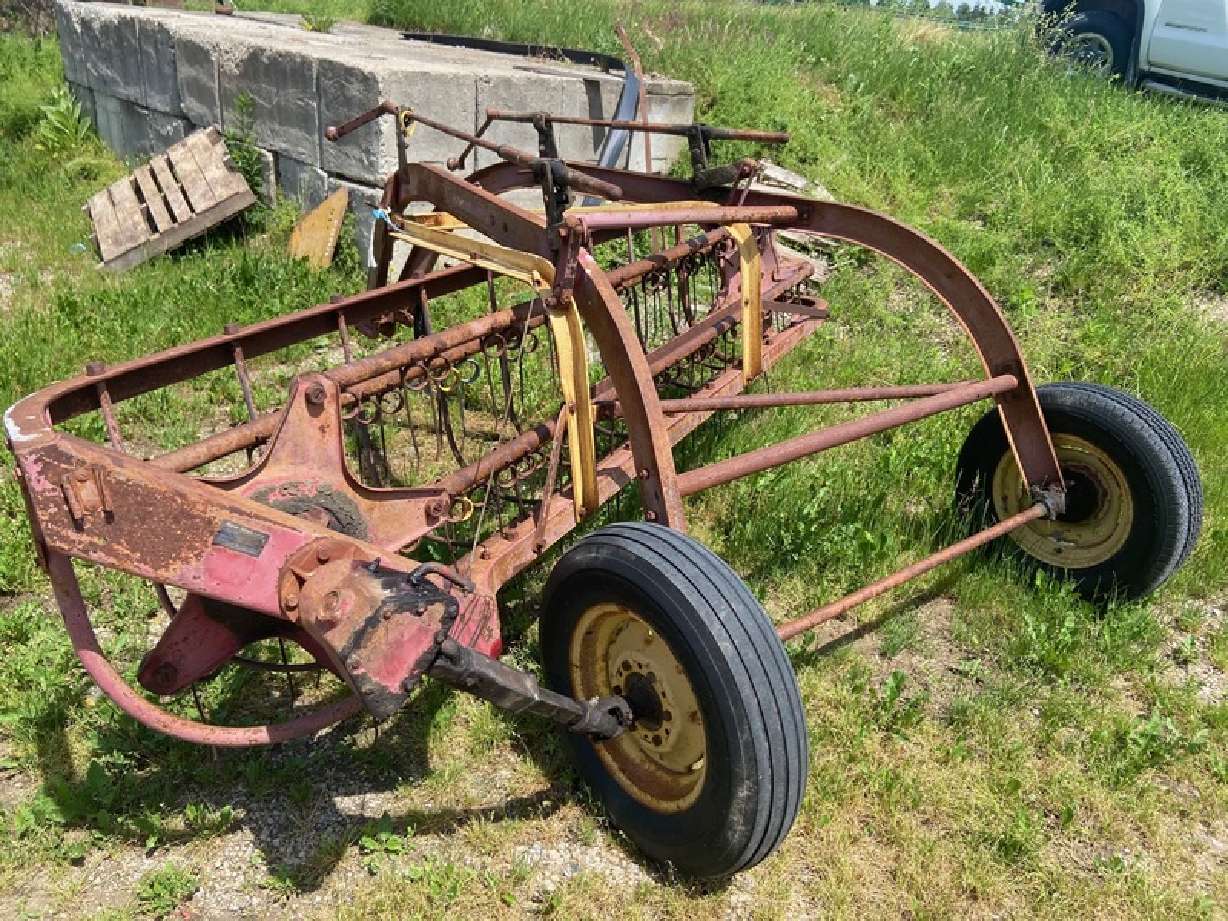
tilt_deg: -27.4
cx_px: 614
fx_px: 922
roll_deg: -3.5
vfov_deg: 53.1
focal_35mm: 26
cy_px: 460
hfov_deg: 67.3
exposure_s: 1/1504
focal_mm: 4.25
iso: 32
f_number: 1.8
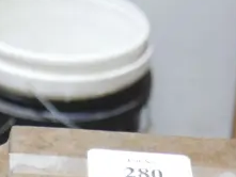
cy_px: 381
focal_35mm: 148
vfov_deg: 9.3
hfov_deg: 13.3
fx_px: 1010
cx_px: 167
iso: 400
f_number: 3.6
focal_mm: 16
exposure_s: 1/60
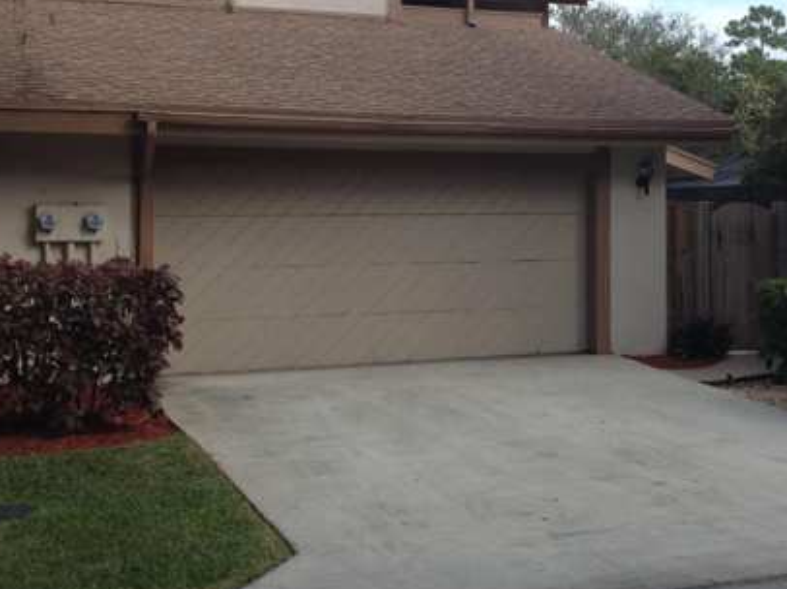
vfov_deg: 21.2
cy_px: 207
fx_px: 1568
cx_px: 620
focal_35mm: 69
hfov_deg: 27.7
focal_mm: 4.28
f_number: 2.4
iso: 50
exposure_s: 1/1004
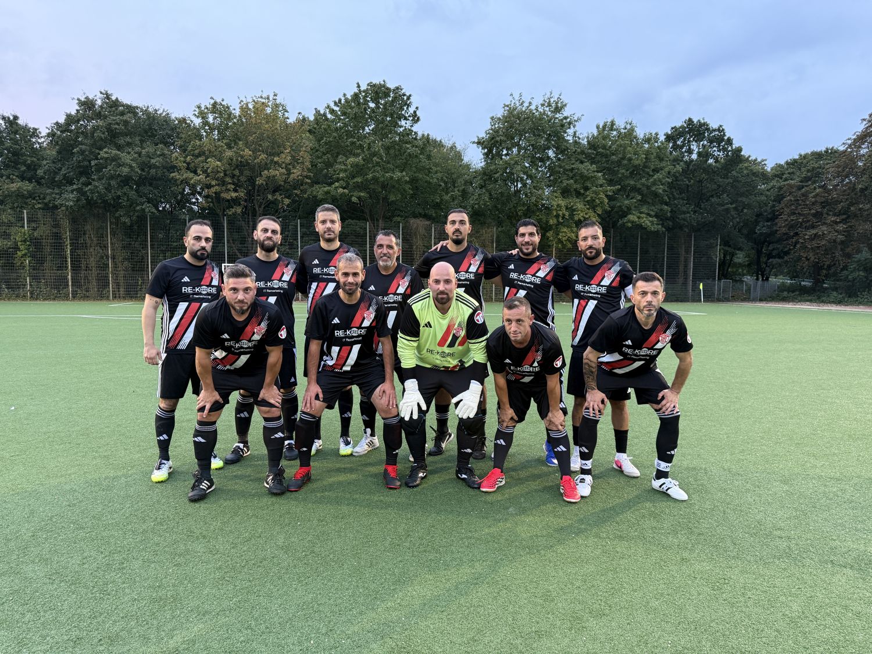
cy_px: 327
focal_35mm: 24
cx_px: 436
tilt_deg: -4.5
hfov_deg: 71.6
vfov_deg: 56.8
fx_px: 605
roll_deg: -1.0
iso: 320
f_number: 1.78
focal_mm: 6.76
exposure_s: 1/60
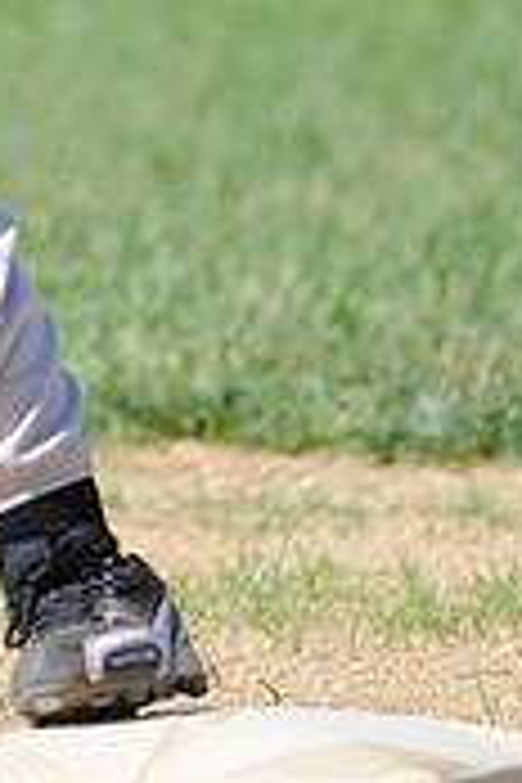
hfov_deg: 0.9
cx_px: -241
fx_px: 32535
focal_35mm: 1496
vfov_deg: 1.4
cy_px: -387
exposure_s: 1/2000
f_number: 4
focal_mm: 300
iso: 400
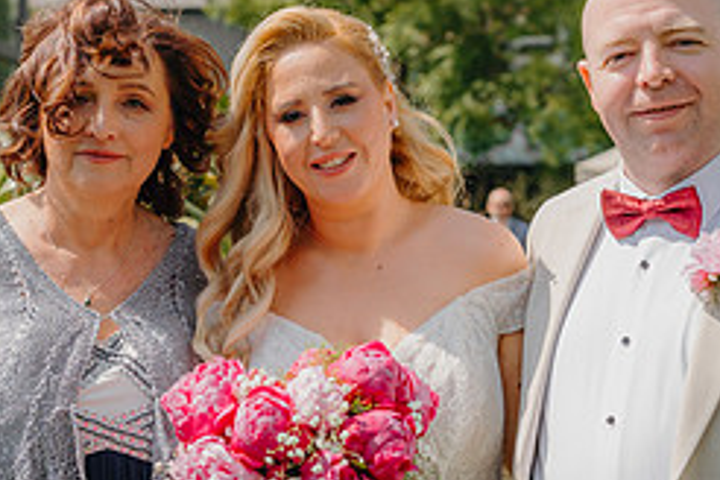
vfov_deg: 15.0
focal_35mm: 91
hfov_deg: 22.4
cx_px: 428
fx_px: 1820
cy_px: 248
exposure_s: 1/1250
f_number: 2.8
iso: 100
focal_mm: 35
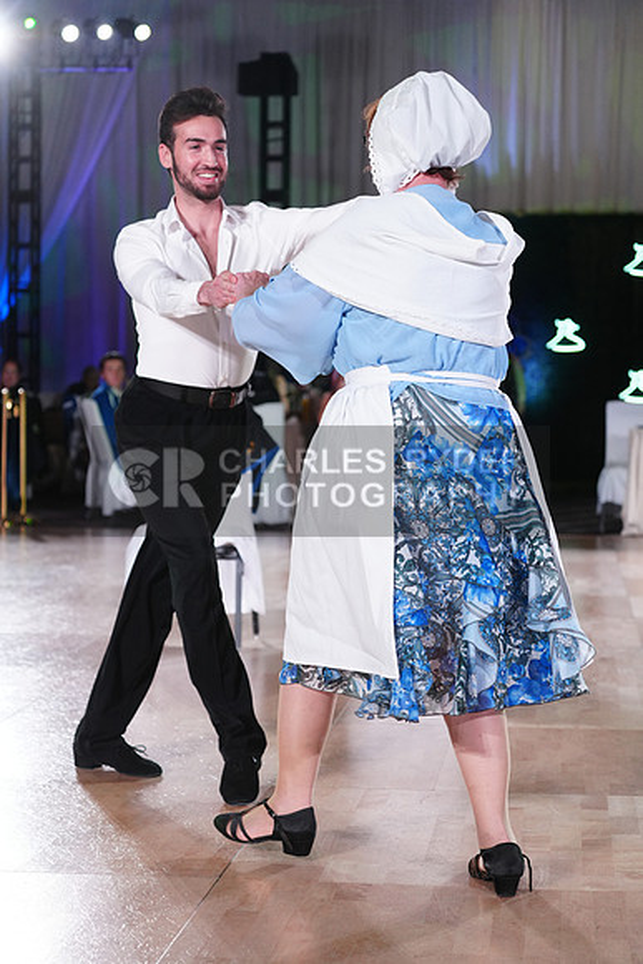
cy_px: 482
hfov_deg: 19.5
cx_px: 322
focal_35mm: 70
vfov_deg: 28.8
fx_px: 1874
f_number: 4
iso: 2000
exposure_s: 1/400
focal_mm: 70
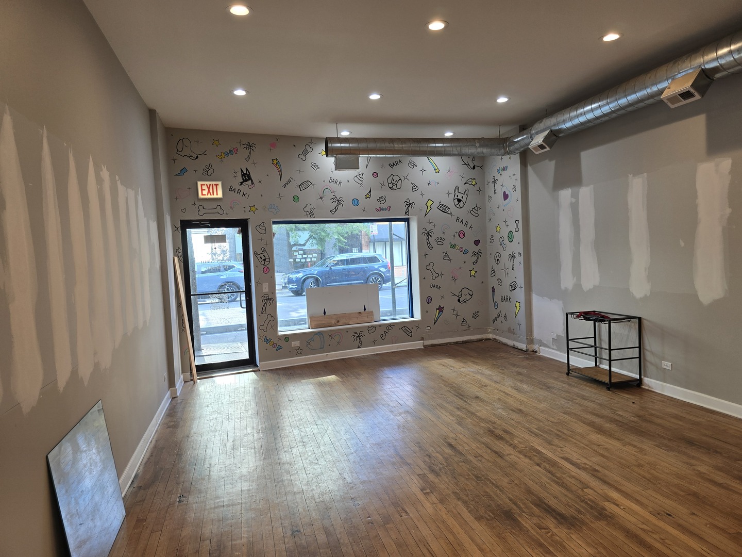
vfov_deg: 58.9
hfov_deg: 73.9
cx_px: 371
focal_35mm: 23
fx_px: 493
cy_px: 278
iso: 64
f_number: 1.7
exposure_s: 1/120
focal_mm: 6.3
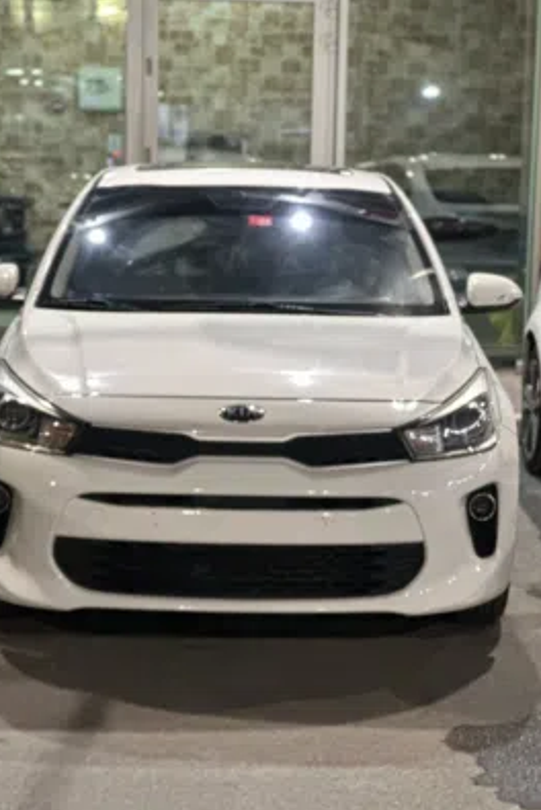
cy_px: 408
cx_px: 260
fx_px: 1823
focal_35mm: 81
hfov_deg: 16.9
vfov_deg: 25.0
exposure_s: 1/14
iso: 500
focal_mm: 9
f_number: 2.8
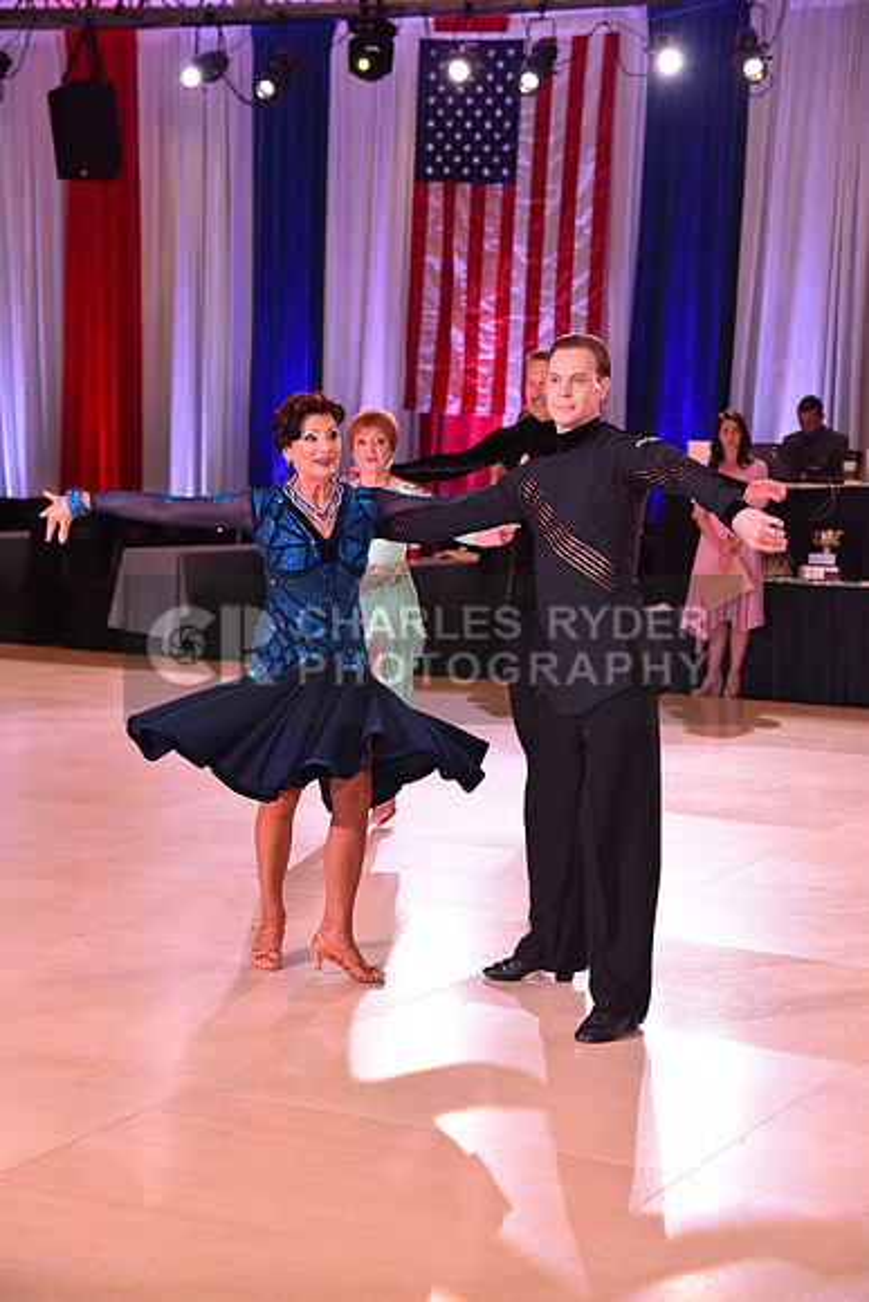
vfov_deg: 24.8
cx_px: 434
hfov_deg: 16.7
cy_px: 651
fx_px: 2967
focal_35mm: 82
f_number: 5.6
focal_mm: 82
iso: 2500
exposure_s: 1/320
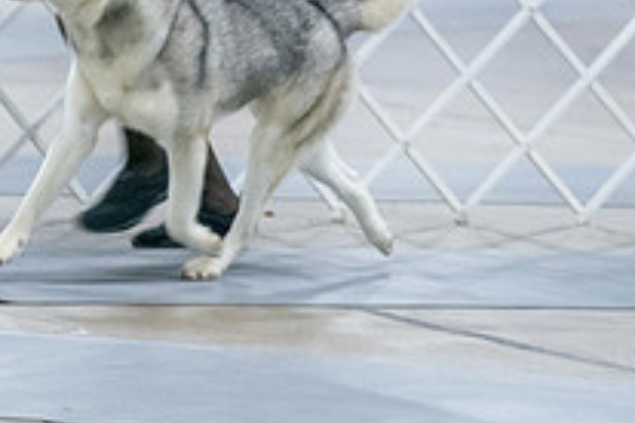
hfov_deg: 5.2
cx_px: 294
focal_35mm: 397
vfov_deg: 3.5
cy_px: -152
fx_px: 7002
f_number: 3.5
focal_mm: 142
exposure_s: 1/200
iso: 6400
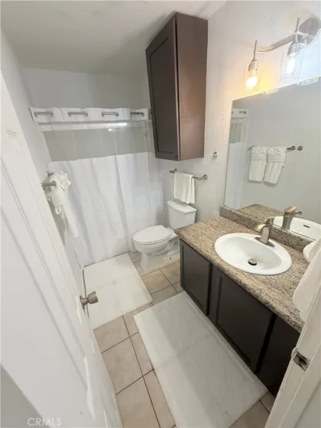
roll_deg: +4.3
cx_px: 160
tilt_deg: -22.8
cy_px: 214
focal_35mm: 14
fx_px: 173
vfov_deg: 102.1
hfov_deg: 85.7
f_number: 2.2
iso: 250
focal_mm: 2.22
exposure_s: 1/120
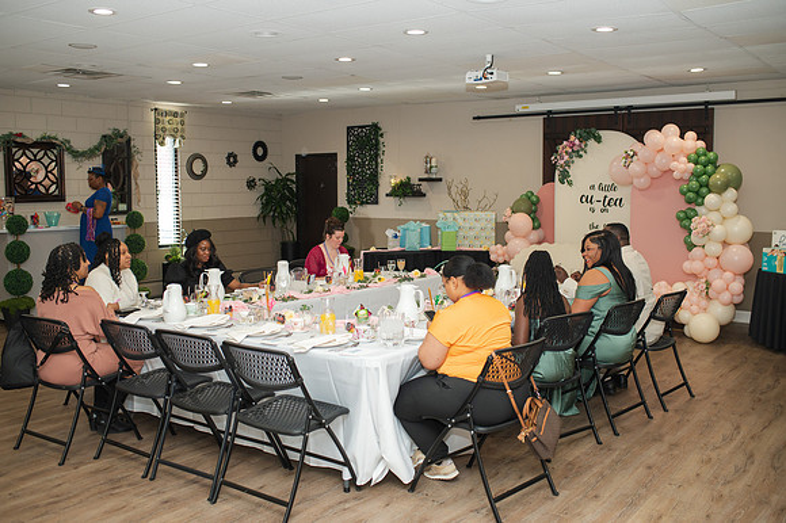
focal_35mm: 35
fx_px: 764
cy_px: 262
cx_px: 393
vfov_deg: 37.8
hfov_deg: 54.5
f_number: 3.2
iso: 1000
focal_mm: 35
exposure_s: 1/200
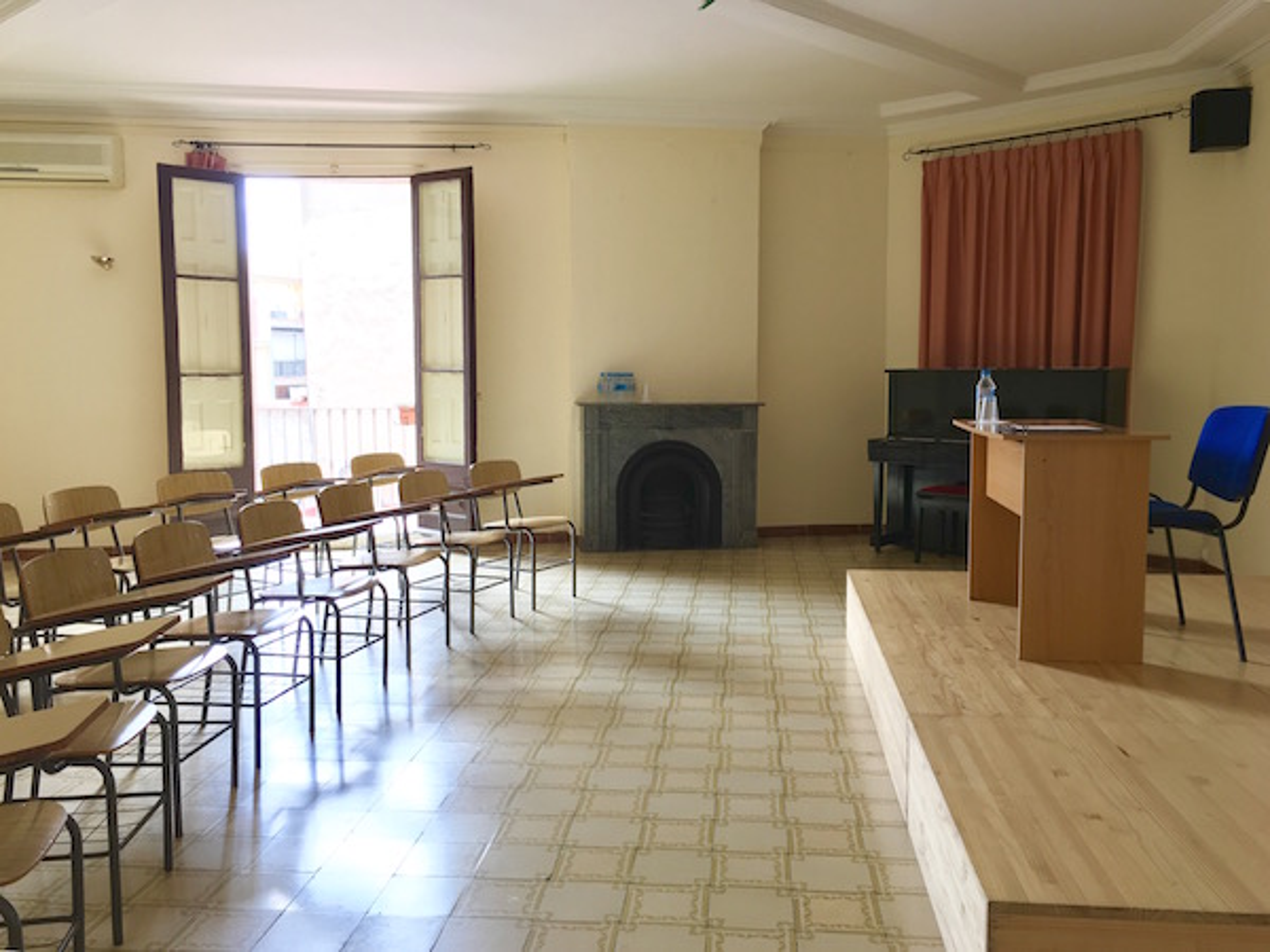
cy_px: 476
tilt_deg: -6.7
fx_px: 1064
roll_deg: +2.5
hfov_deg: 61.7
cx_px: 635
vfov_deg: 48.2
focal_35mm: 29
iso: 32
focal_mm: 4.15
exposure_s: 1/33
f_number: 2.2
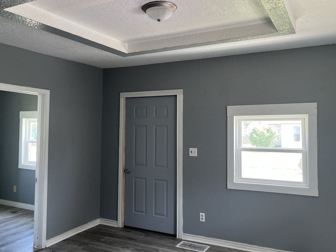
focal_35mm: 33
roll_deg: +0.3
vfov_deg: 42.9
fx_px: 320
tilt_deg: +2.8
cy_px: 111
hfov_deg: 55.2
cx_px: 147
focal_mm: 5.1
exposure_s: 1/107
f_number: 1.6
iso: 125
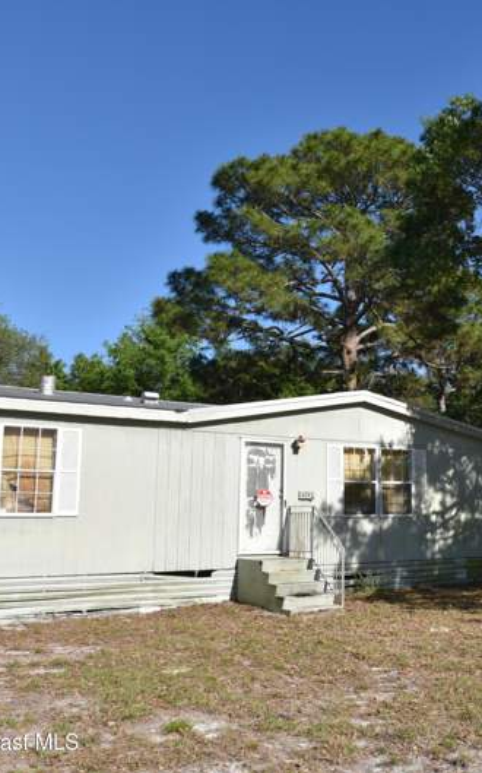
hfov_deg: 33.0
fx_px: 779
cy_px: 388
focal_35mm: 37
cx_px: 415
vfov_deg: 52.8
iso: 100
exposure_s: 1/200
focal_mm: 24
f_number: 10
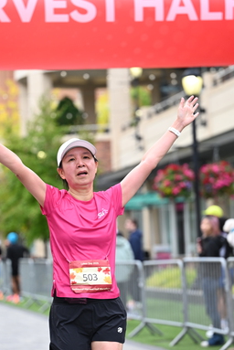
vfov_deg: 15.5
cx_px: 111
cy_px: 208
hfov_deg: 10.4
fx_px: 1285
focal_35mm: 132
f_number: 2.8
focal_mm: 92
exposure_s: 1/2000
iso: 640
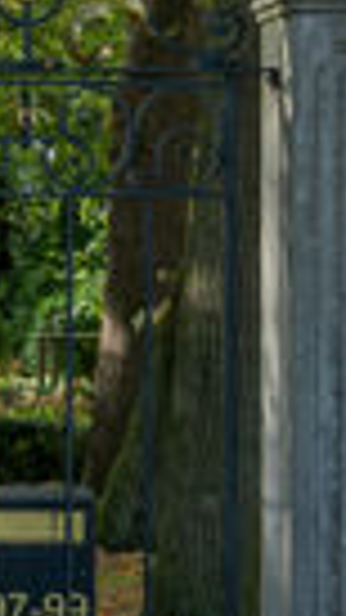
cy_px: 326
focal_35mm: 258
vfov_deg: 8.4
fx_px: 4211
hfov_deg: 4.4
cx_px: -980
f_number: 11
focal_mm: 38
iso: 100
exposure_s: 1/50
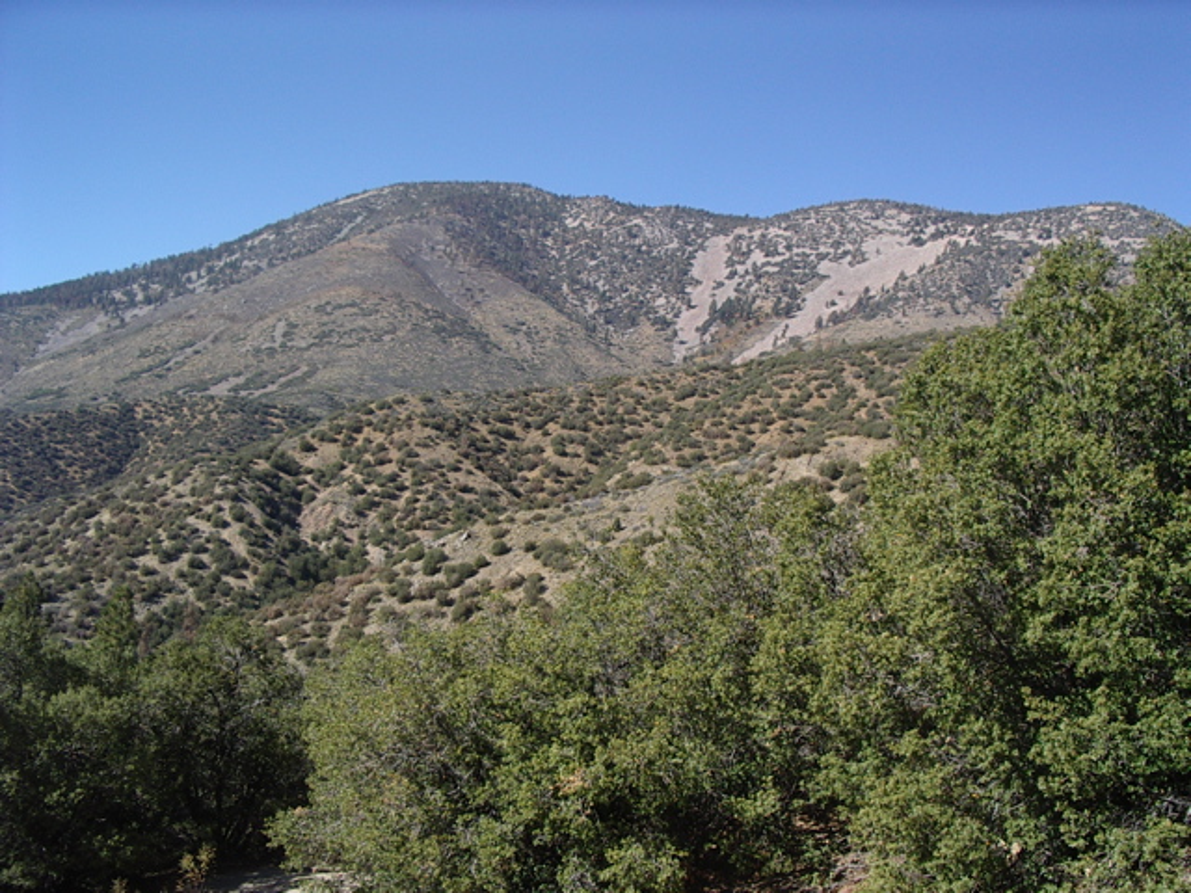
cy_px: 446
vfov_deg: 37.7
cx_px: 596
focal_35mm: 38
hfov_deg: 49.0
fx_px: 1307
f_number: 4.8
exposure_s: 1/400
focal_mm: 5.8
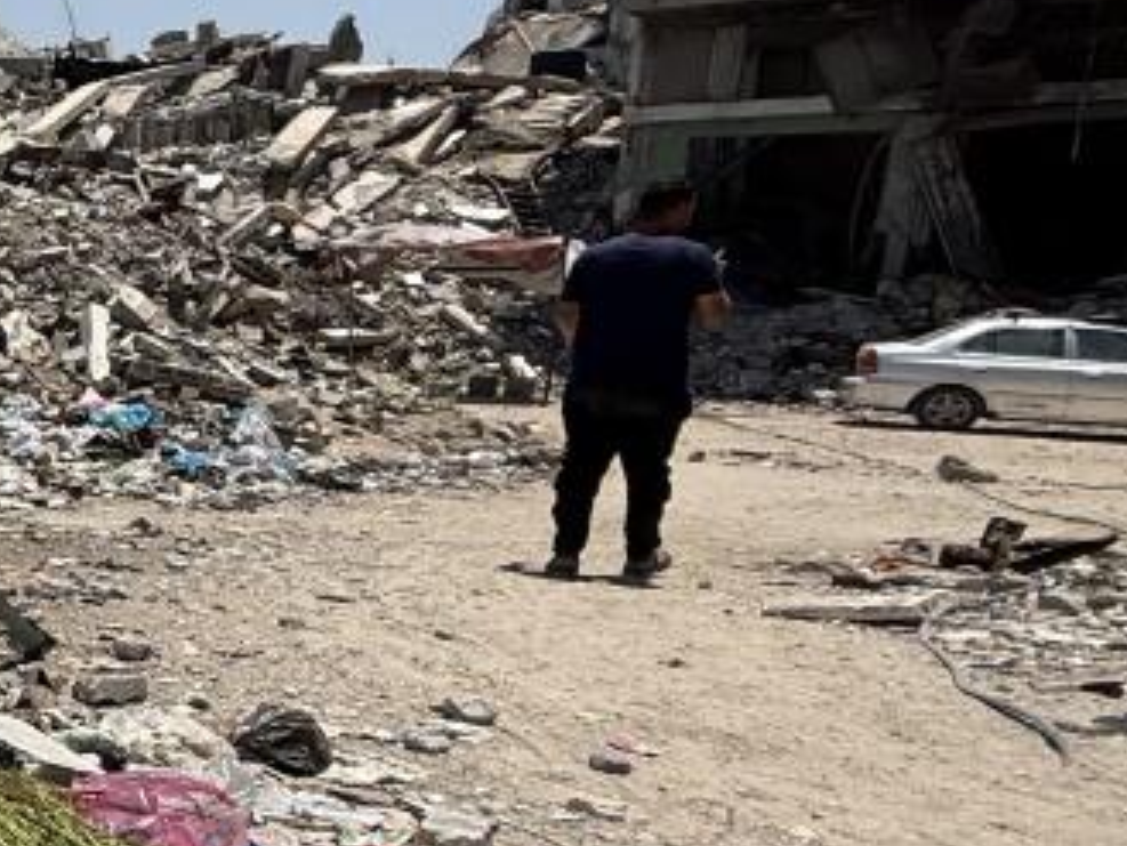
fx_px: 1661
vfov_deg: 28.4
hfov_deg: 25.1
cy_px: 555
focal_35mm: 51
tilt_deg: -9.7
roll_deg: -0.5
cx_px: -685
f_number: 2.2
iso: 50
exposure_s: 1/2841
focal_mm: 2.22
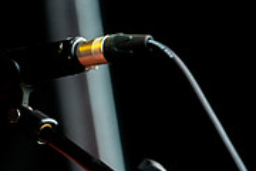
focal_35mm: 643
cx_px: -138
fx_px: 4572
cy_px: 60
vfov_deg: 2.1
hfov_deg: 3.2
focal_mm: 200
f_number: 5.6
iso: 1400
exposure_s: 1/800
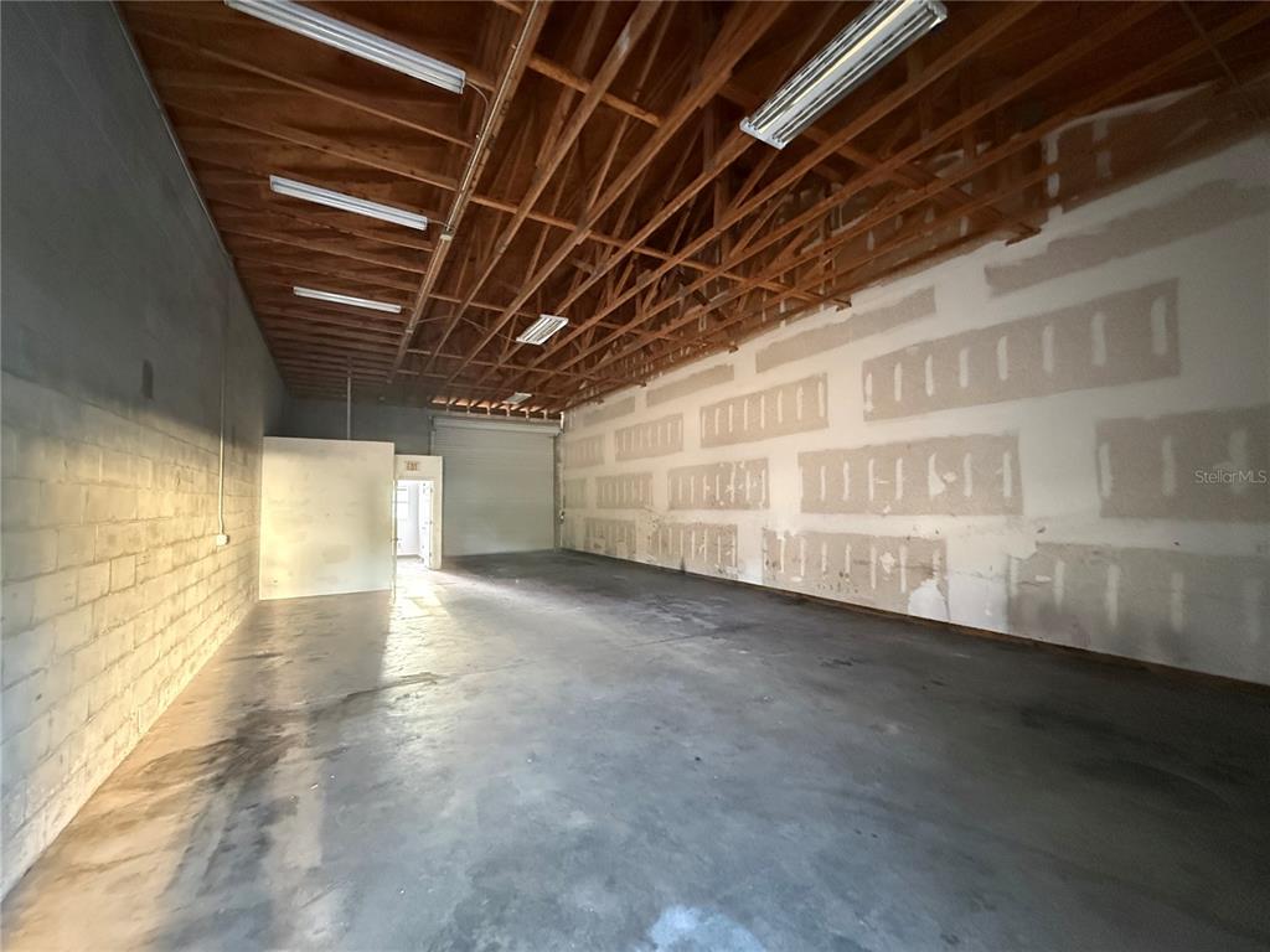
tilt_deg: +2.3
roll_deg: +0.2
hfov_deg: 102.1
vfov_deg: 85.7
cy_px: 476
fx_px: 514
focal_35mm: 14
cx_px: 635
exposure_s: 1/60
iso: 1250
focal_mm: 2.22
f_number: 2.2
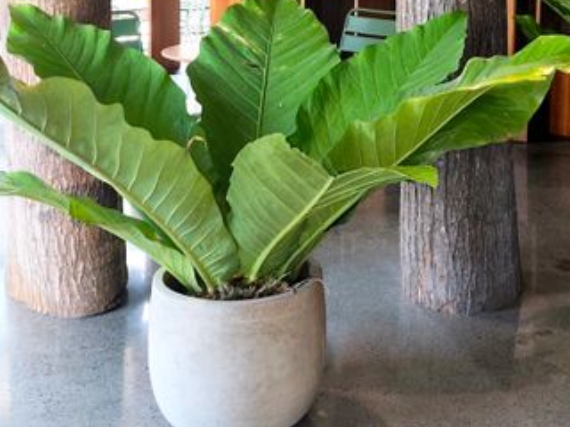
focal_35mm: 46
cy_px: 7
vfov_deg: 29.6
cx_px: 385
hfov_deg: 40.7
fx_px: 757
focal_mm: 6.19
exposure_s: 1/60
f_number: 1.65
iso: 250
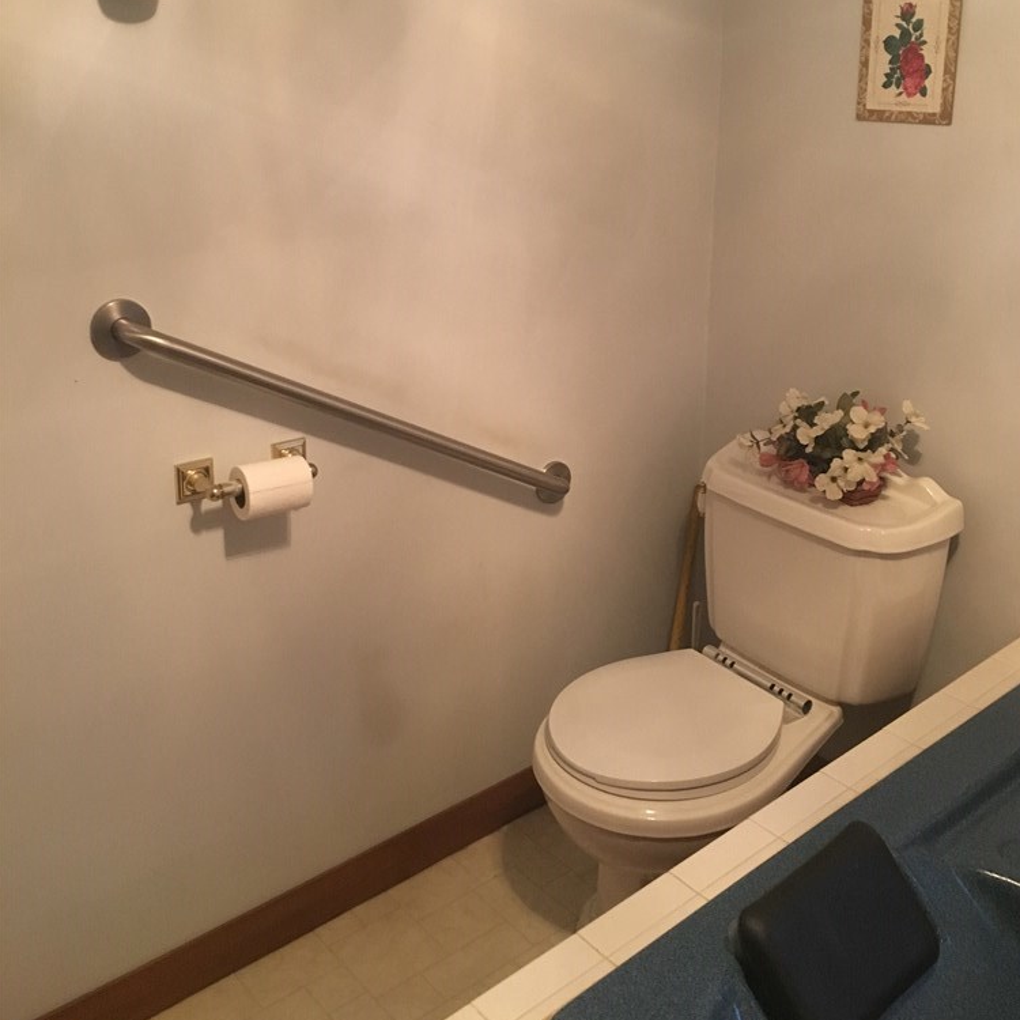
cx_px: 521
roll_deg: +0.8
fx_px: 1167
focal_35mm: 35
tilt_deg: -17.5
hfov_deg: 47.2
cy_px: 388
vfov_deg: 46.8
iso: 400
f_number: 2.2
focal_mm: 4.15
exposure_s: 1/15
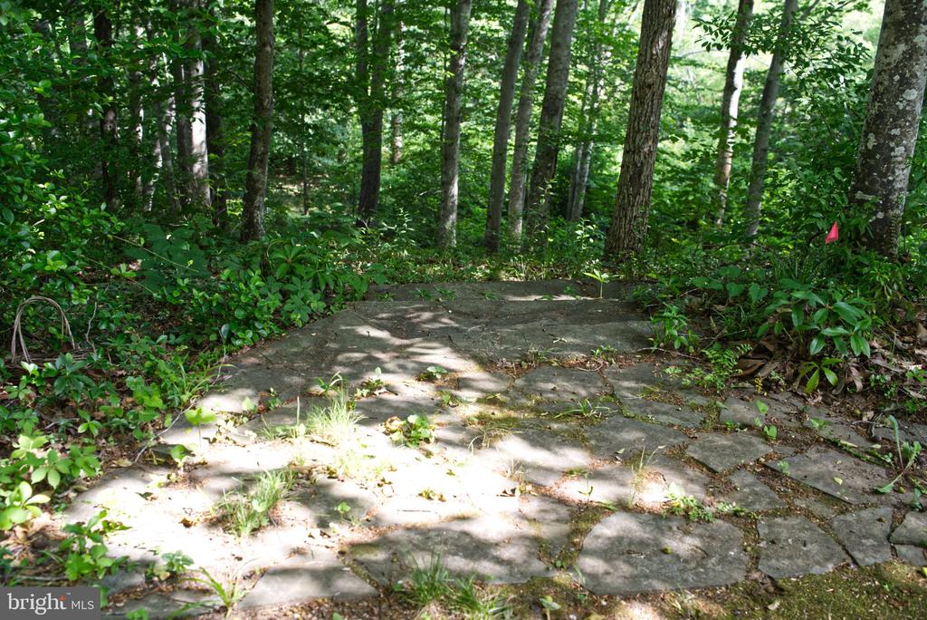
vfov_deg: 37.9
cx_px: 464
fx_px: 902
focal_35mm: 35
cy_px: 310
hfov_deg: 54.4
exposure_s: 1/160
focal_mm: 35
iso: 250
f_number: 4
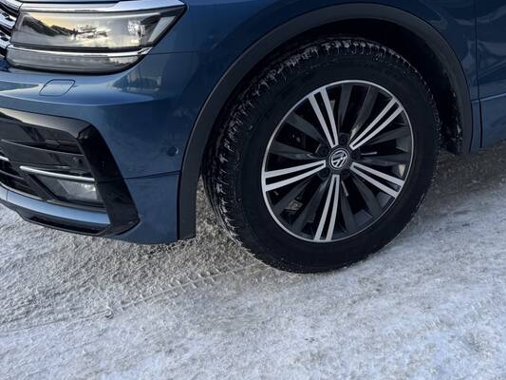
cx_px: 448
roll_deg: +1.2
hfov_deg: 33.8
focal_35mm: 54
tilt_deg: -12.2
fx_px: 790
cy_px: -4
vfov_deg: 25.6
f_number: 1.78
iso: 80
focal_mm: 6.76
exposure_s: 1/379
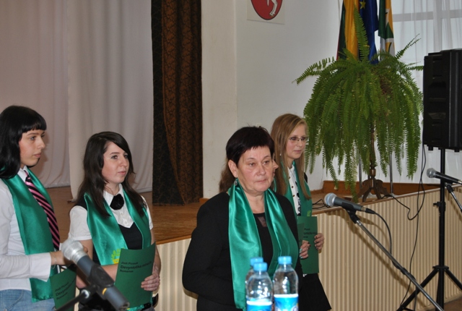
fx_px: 926
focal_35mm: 72
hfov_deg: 28.0
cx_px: 231
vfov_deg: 19.0
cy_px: 156
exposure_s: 1/80
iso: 200
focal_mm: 48
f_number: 5.3
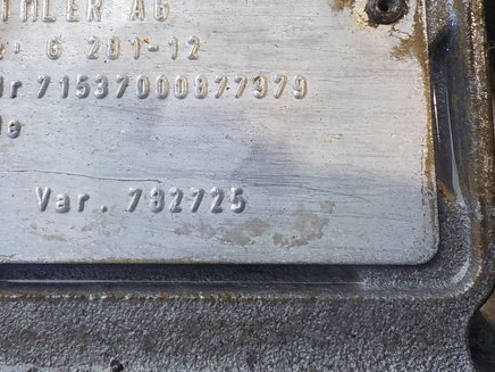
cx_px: 184
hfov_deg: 42.6
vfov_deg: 32.4
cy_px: 107
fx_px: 629
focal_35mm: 44
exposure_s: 1/30
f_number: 3.3
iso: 160
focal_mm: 4.1
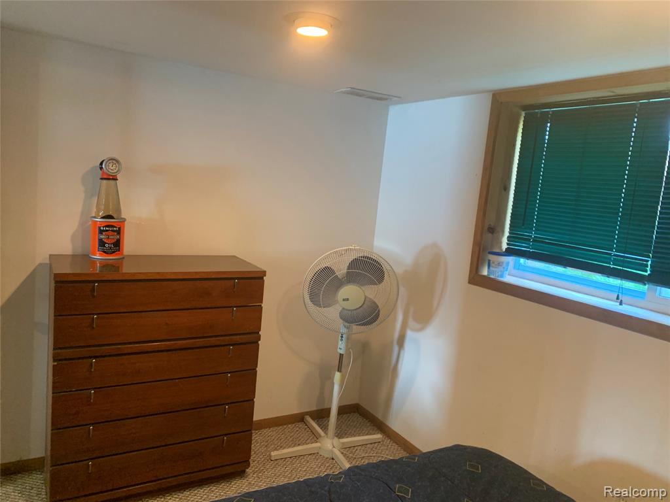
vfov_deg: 53.1
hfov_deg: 67.3
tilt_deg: -6.8
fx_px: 503
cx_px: 335
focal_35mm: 26
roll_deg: -5.3
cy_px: 251
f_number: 1.8
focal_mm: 4.25
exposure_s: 1/60
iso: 400
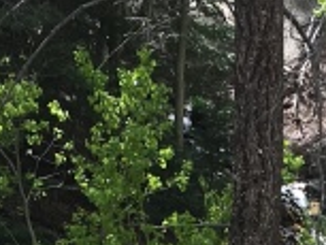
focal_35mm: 194
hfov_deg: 10.2
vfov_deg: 7.1
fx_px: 1828
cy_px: 631
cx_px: 168
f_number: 2.2
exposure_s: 1/418
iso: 25
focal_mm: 4.15
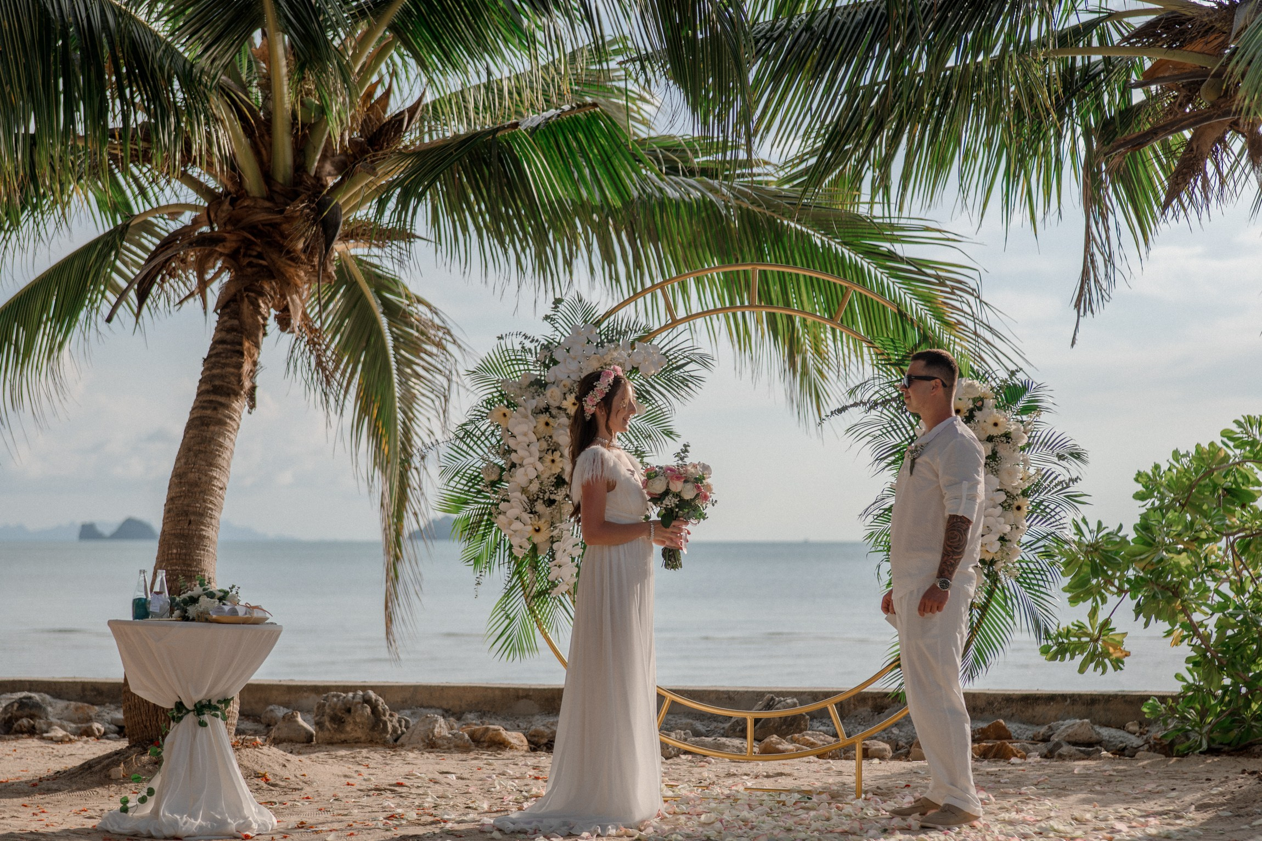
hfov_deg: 38.3
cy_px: 420
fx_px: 1815
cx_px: 621
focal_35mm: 52
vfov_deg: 26.1
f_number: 2.2
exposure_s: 1/3200
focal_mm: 50
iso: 200
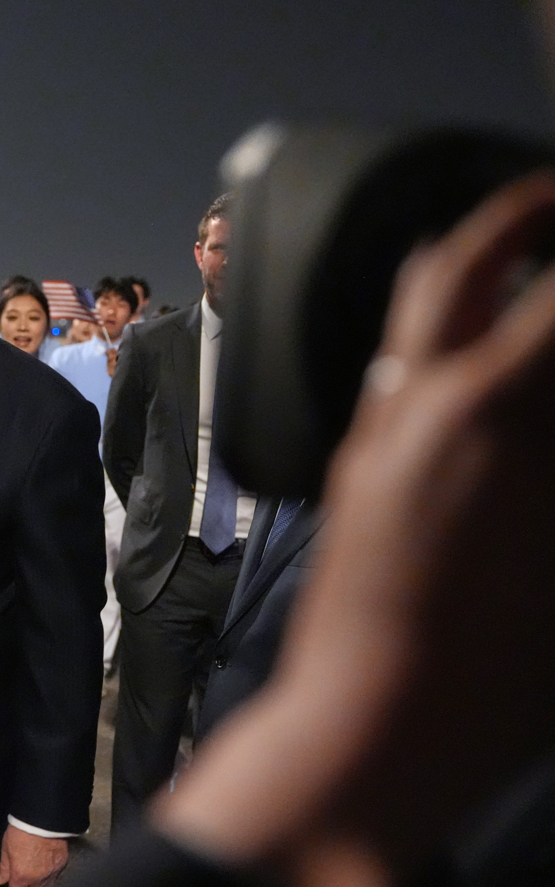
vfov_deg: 35.7
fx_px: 1379
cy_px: 444
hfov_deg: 21.2
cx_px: -109
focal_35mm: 57
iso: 10000
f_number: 2.8
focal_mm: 37
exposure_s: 1/200
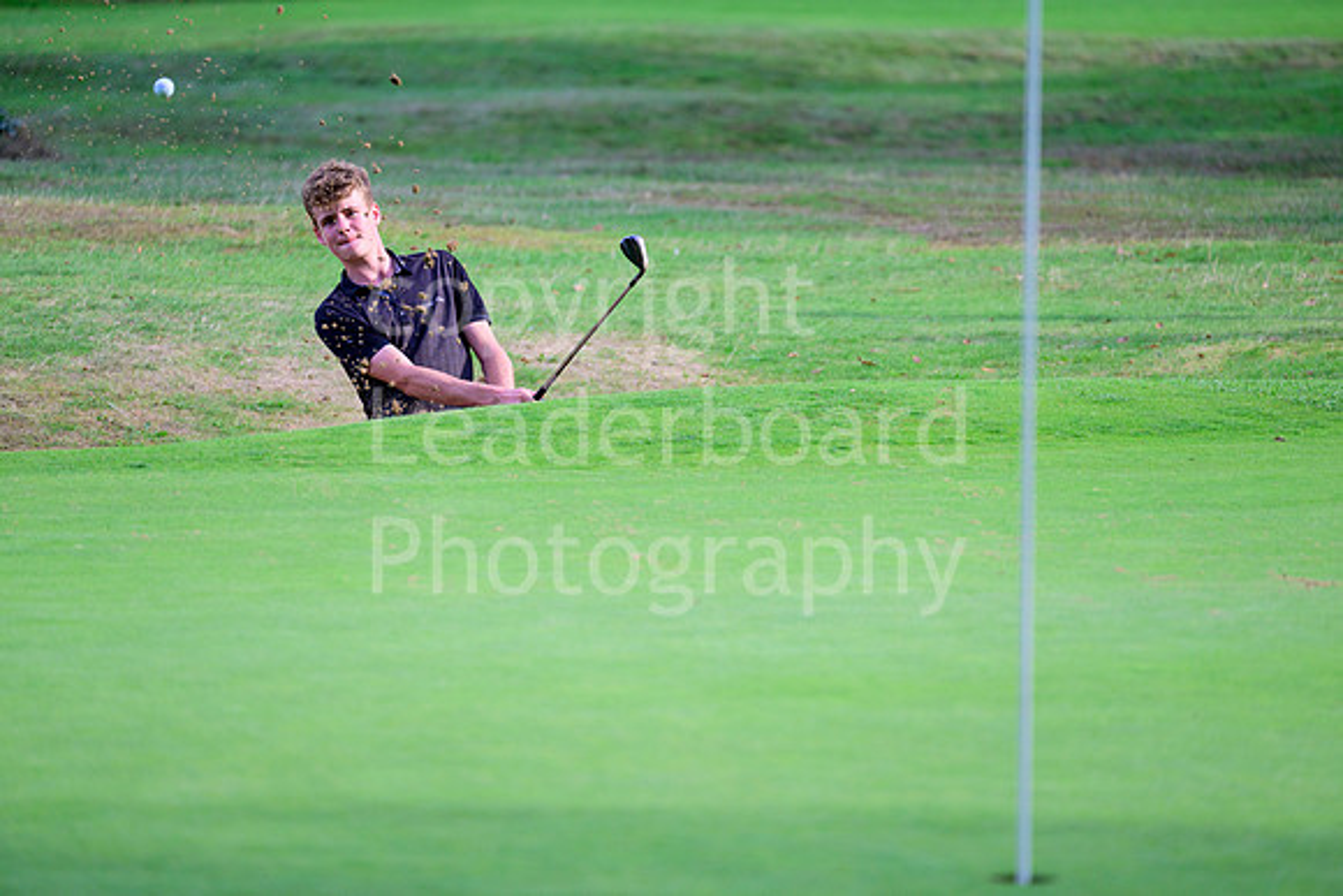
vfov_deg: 4.4
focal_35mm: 310
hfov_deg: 6.6
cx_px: 672
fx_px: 11567
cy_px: 448
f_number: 5.6
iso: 800
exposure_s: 1/1000
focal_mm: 310
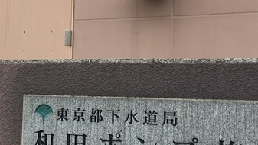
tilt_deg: +4.7
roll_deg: -1.9
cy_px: 54
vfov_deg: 16.1
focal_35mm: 75
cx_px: 28
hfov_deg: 27.2
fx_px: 513
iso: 25
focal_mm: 4.15
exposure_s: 1/549
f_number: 2.2
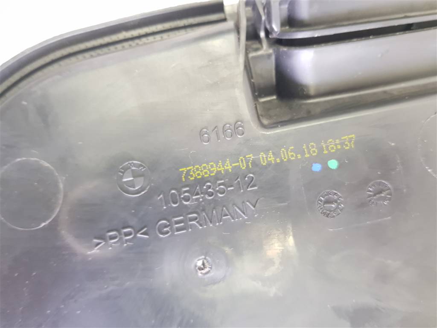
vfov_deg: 53.1
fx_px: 328
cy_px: 164
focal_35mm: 26
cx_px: 218
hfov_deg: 67.3
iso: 250
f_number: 1.7
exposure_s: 1/25
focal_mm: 4.2
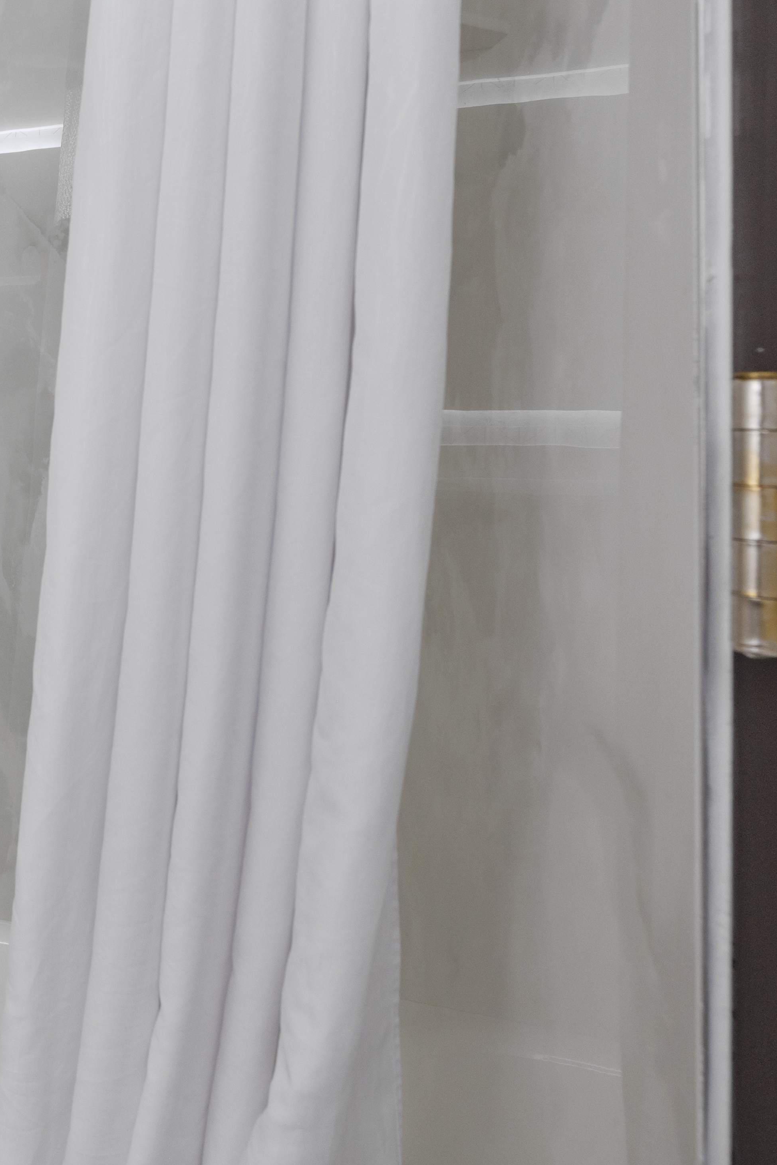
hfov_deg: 28.3
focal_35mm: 29
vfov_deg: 62.4
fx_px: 939
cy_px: 411
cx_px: -400
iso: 400
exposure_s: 1/20
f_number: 8
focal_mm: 14
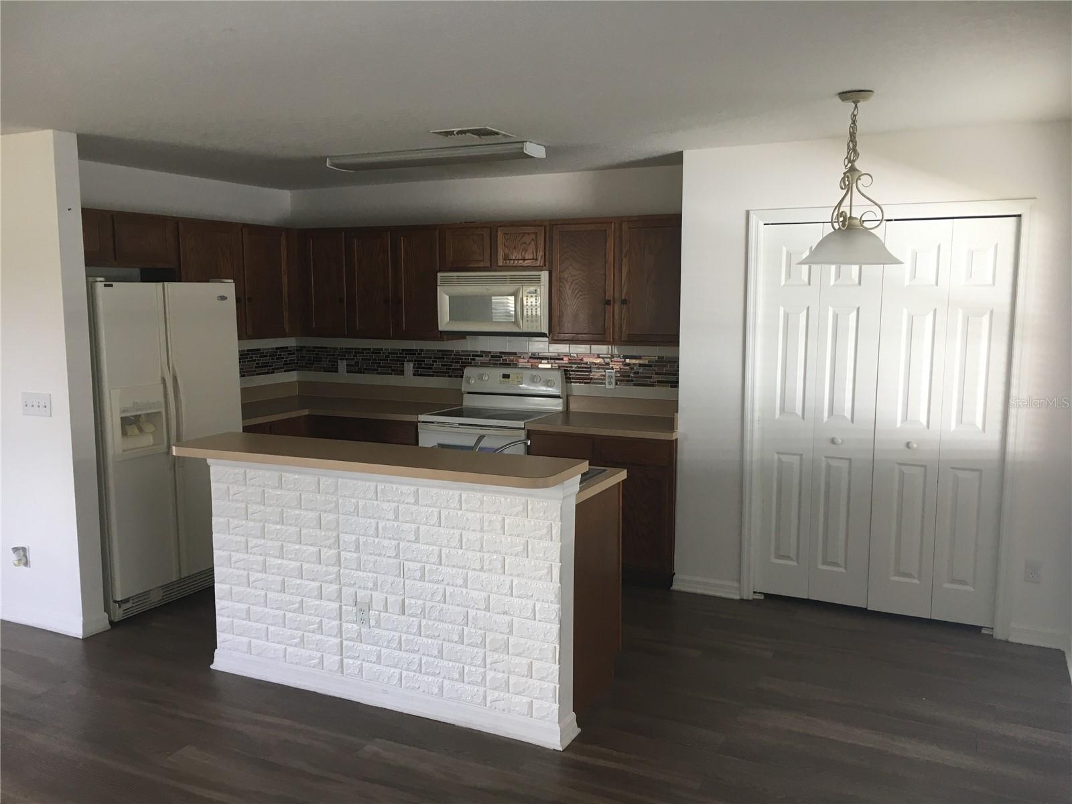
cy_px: 402
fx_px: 898
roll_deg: -0.6
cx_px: 536
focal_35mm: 29
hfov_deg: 61.7
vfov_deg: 48.2
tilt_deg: -6.8
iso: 25
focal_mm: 4.15
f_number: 2.2
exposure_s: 1/30
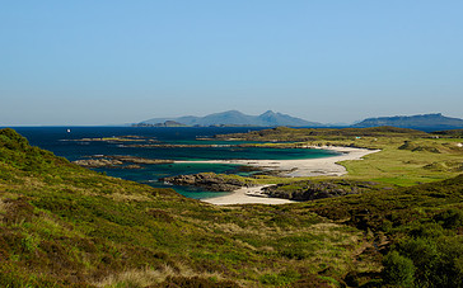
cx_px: 289
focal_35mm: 41
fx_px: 517
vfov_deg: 31.2
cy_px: 126
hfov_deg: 47.8
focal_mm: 12
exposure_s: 1/1250
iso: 400
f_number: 5.6
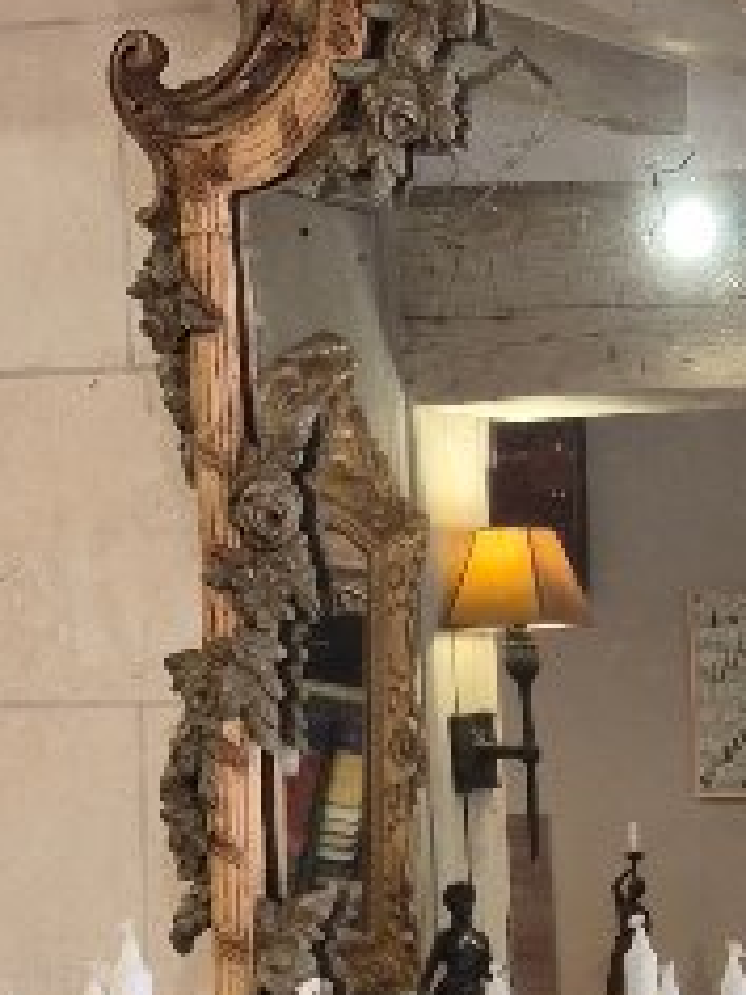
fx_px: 3362
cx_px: 978
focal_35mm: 117
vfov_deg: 14.8
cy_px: 1767
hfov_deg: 12.3
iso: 125
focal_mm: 5.4
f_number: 1.8
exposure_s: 1/100
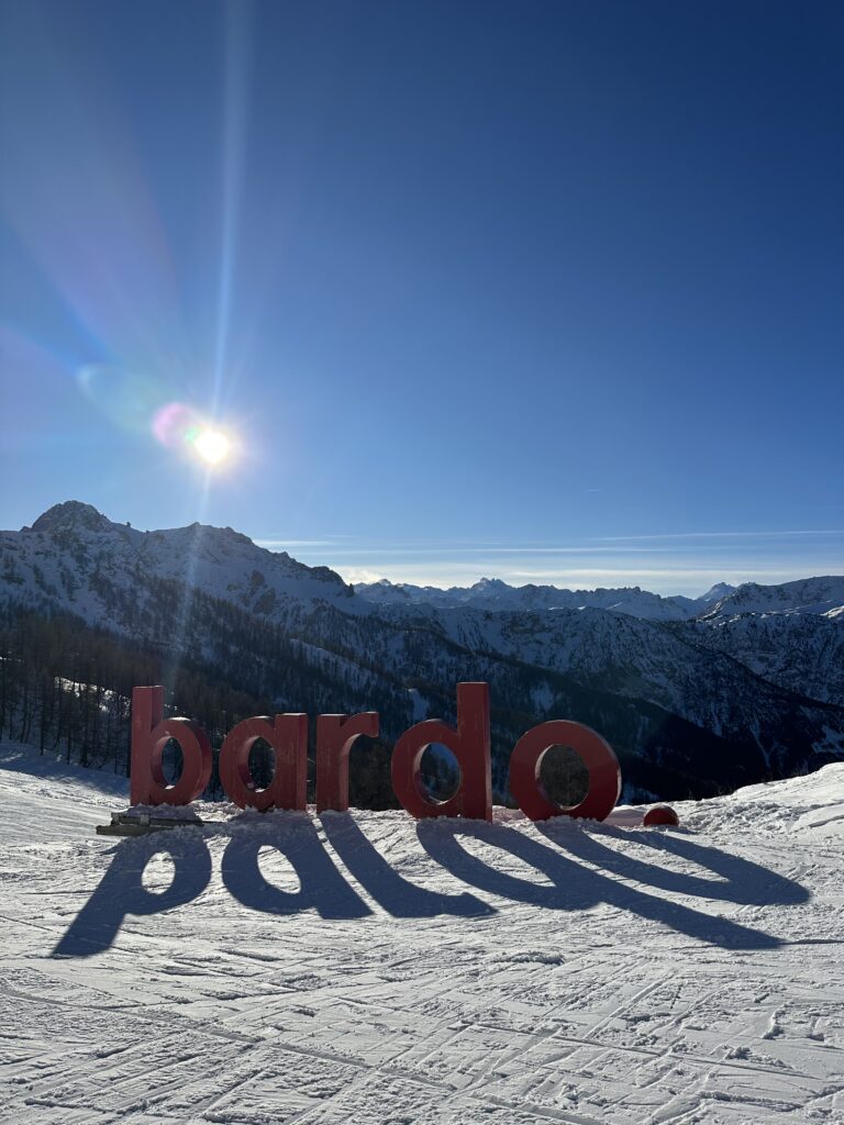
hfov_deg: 56.8
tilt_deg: +1.7
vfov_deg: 71.6
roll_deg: -1.3
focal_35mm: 24
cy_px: 562
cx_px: 422
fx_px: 780
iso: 80
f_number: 1.78
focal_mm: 6.86
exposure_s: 1/12048
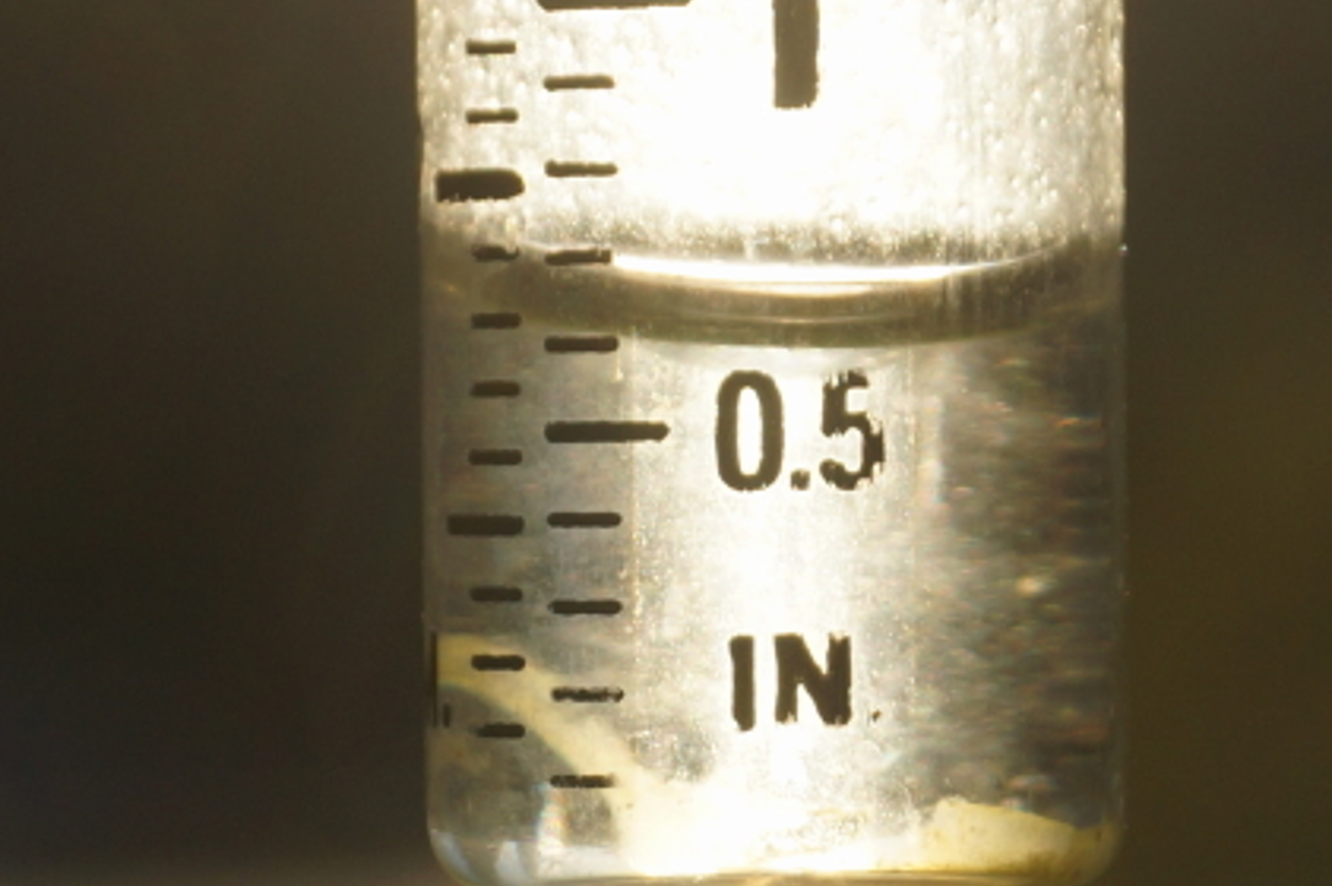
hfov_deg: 10.5
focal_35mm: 196
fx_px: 7253
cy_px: 649
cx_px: 842
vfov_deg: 7.0
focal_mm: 55
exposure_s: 1/200
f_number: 7.1
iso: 100
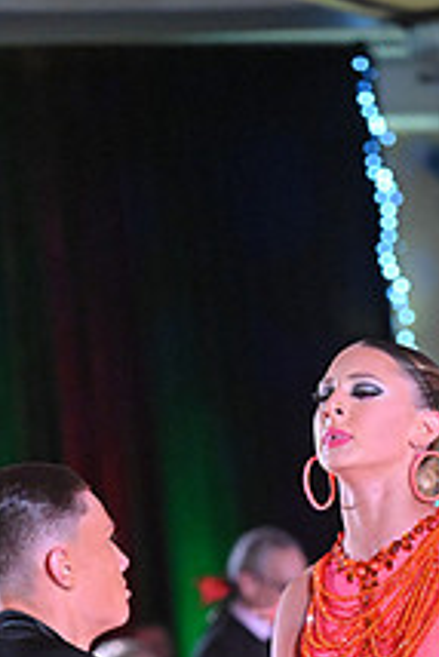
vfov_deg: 5.6
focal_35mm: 366
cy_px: 829
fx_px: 6683
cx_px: 272
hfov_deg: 3.8
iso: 5000
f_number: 5
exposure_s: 1/400
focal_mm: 135
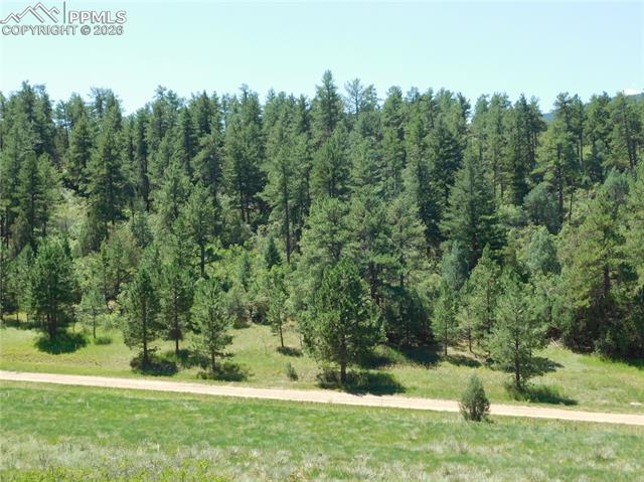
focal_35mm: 45
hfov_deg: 42.1
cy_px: 241
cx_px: 322
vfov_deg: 32.1
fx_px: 837
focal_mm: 8
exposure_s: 1/400
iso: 125
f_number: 3.7
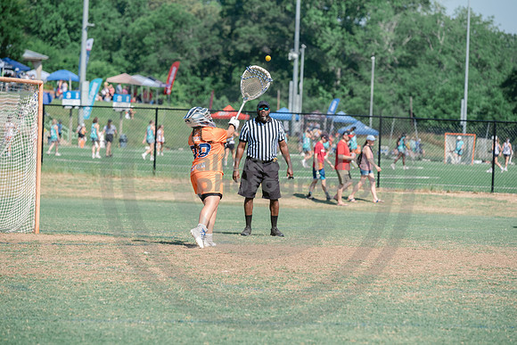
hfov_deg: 10.3
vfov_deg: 6.9
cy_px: 172
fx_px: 2873
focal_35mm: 200
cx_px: 258
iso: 400
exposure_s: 1/2000
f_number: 5.6
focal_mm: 200
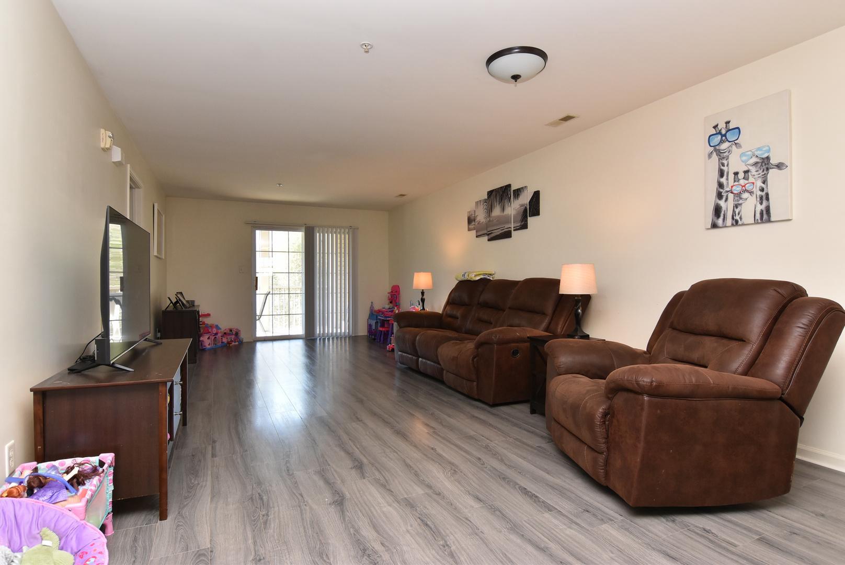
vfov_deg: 67.5
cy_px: 282
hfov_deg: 90.0
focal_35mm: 18
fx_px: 423
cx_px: 422
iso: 800
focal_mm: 12
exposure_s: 1/60
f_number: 7.1
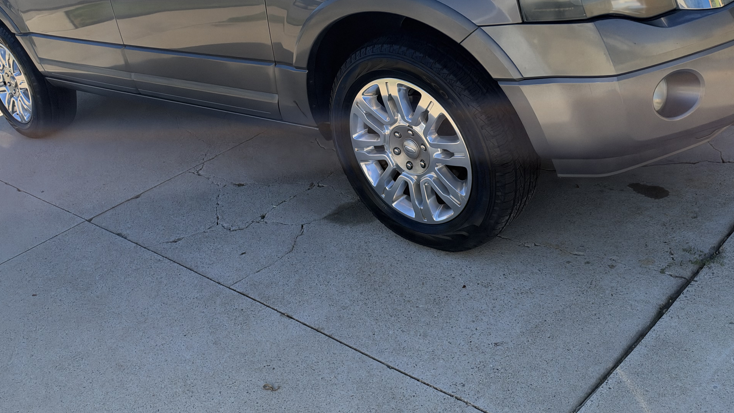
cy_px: 47
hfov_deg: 51.6
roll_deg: +10.0
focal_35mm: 39
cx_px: 365
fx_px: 759
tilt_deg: -17.6
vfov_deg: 29.3
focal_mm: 6.93
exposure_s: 1/3534
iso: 100
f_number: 1.48
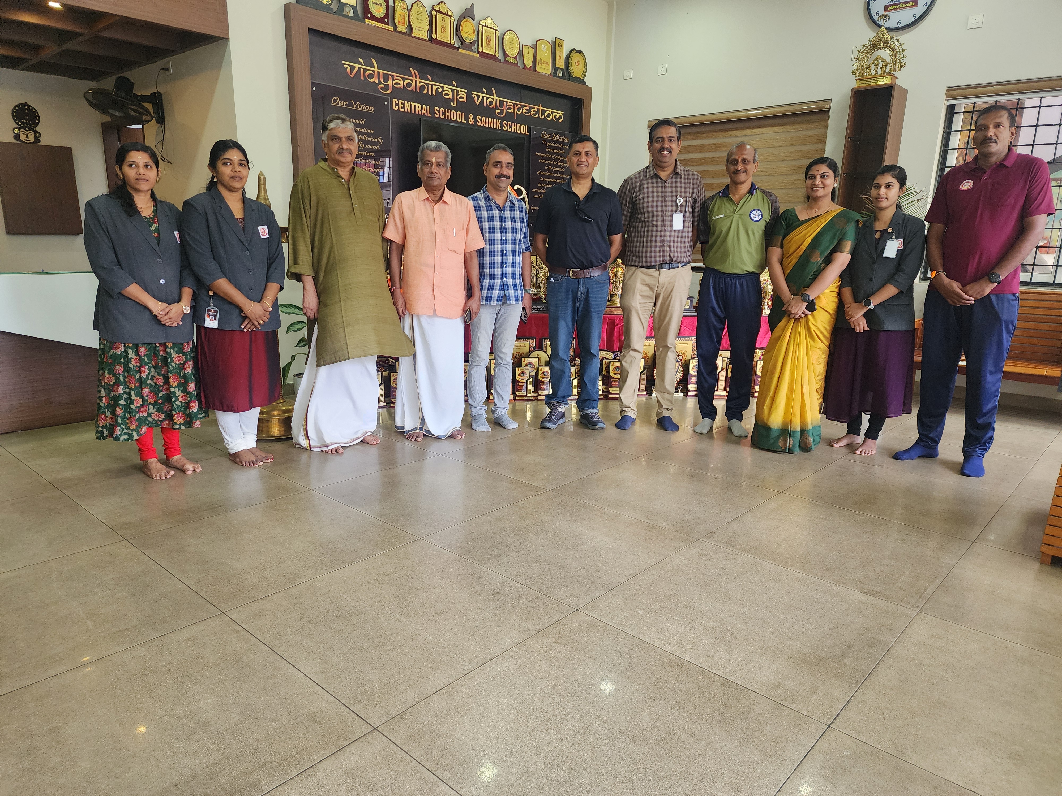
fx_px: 706
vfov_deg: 58.9
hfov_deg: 73.9
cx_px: 531
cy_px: 398
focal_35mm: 23
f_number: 1.8
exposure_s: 1/100
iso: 500
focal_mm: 6.4
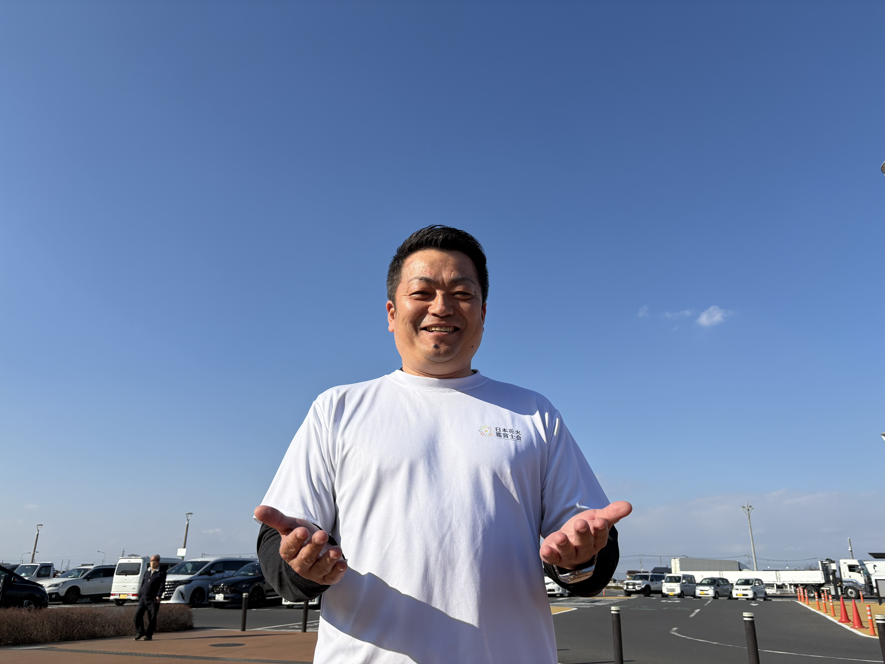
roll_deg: +0.1
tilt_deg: +20.4
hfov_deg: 67.3
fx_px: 665
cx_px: 442
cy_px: 332
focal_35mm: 26
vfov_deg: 53.1
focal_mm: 5.96
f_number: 1.6
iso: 50
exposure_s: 1/4329
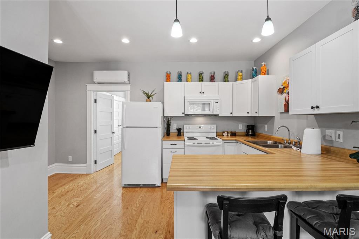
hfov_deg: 96.8
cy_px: 120
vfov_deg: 73.7
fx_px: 159
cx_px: 180
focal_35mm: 16
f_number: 8
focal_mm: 8
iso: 400
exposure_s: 1/15
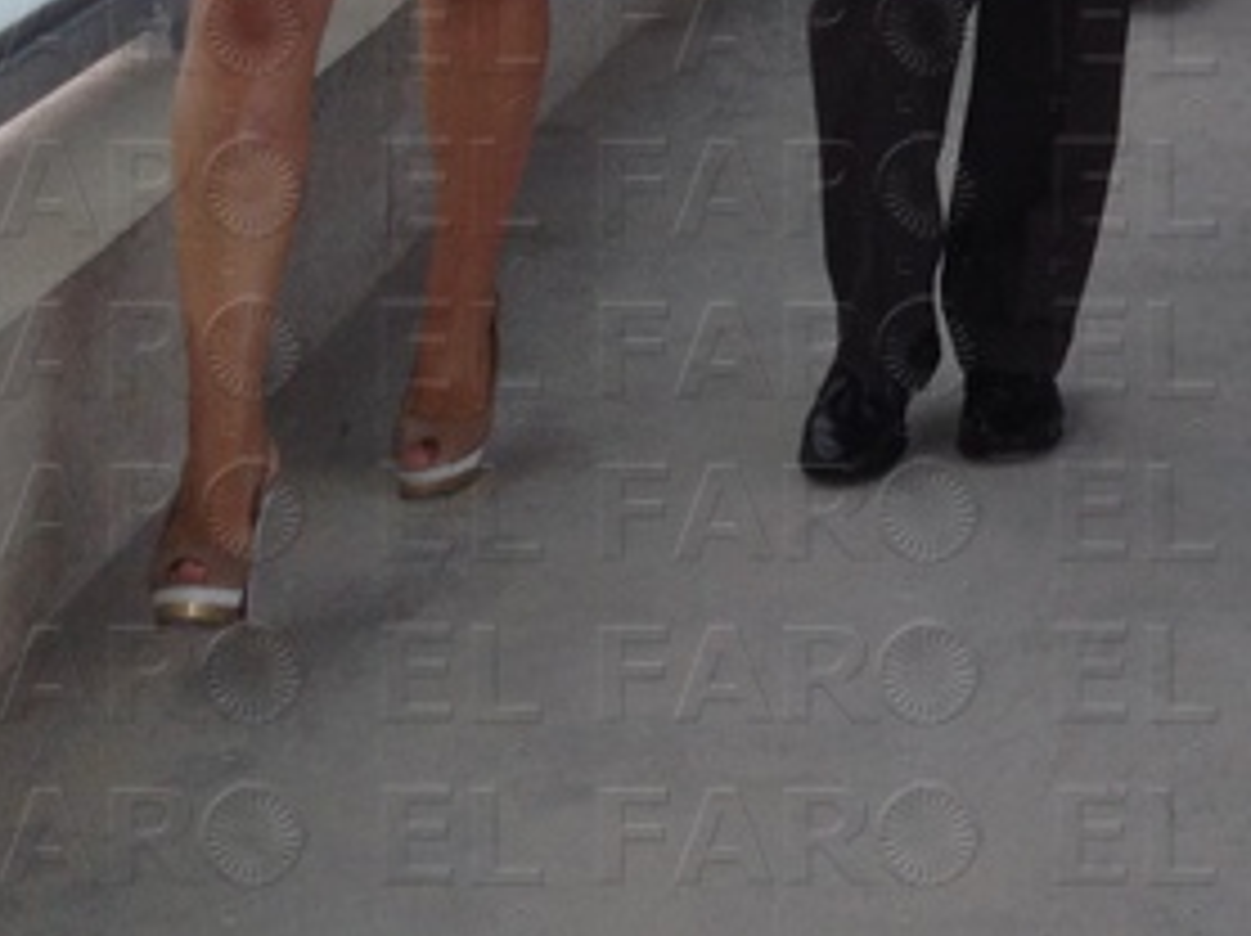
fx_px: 4658
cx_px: 1971
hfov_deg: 14.1
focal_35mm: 129
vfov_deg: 11.1
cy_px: -428
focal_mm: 4.28
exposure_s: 1/412
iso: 50
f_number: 2.4
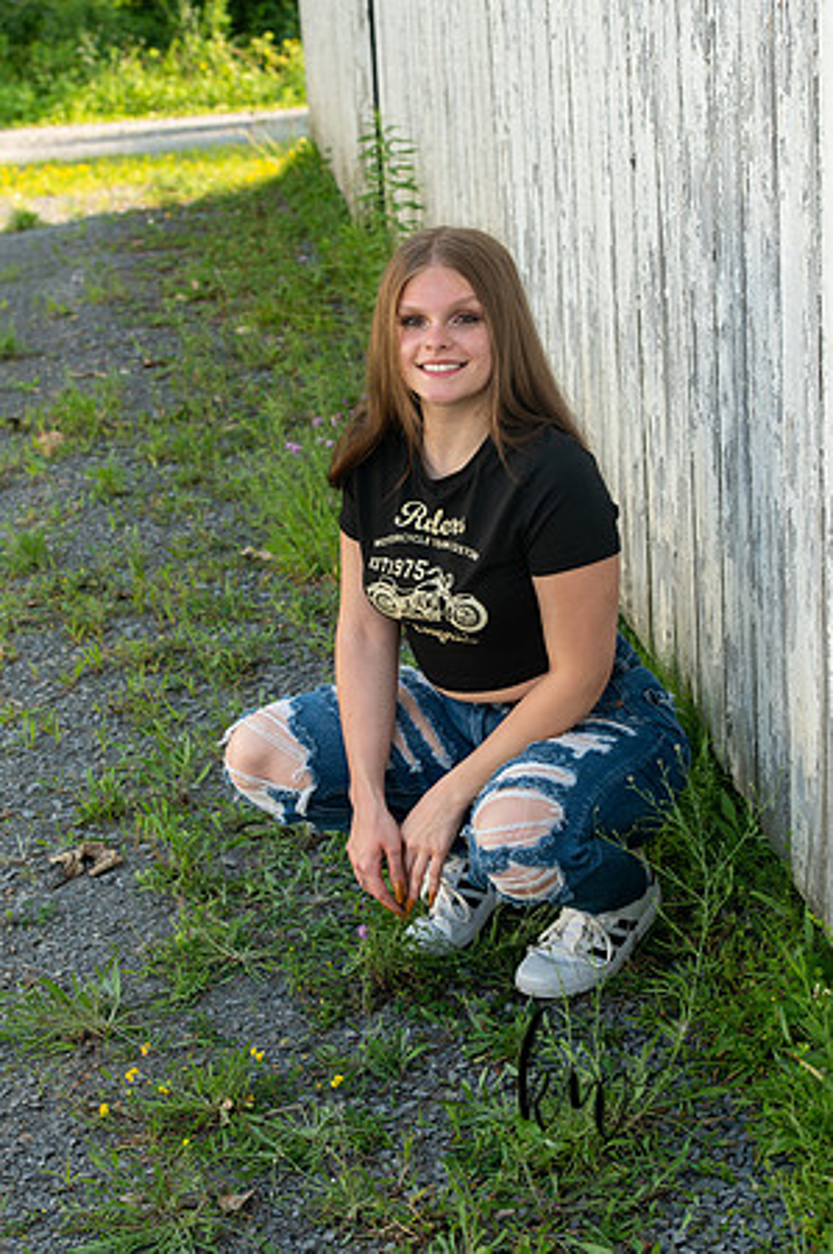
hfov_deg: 19.4
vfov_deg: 28.9
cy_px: 627
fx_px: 2435
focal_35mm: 70
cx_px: 416
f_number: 7.1
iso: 400
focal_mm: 70
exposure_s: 1/250
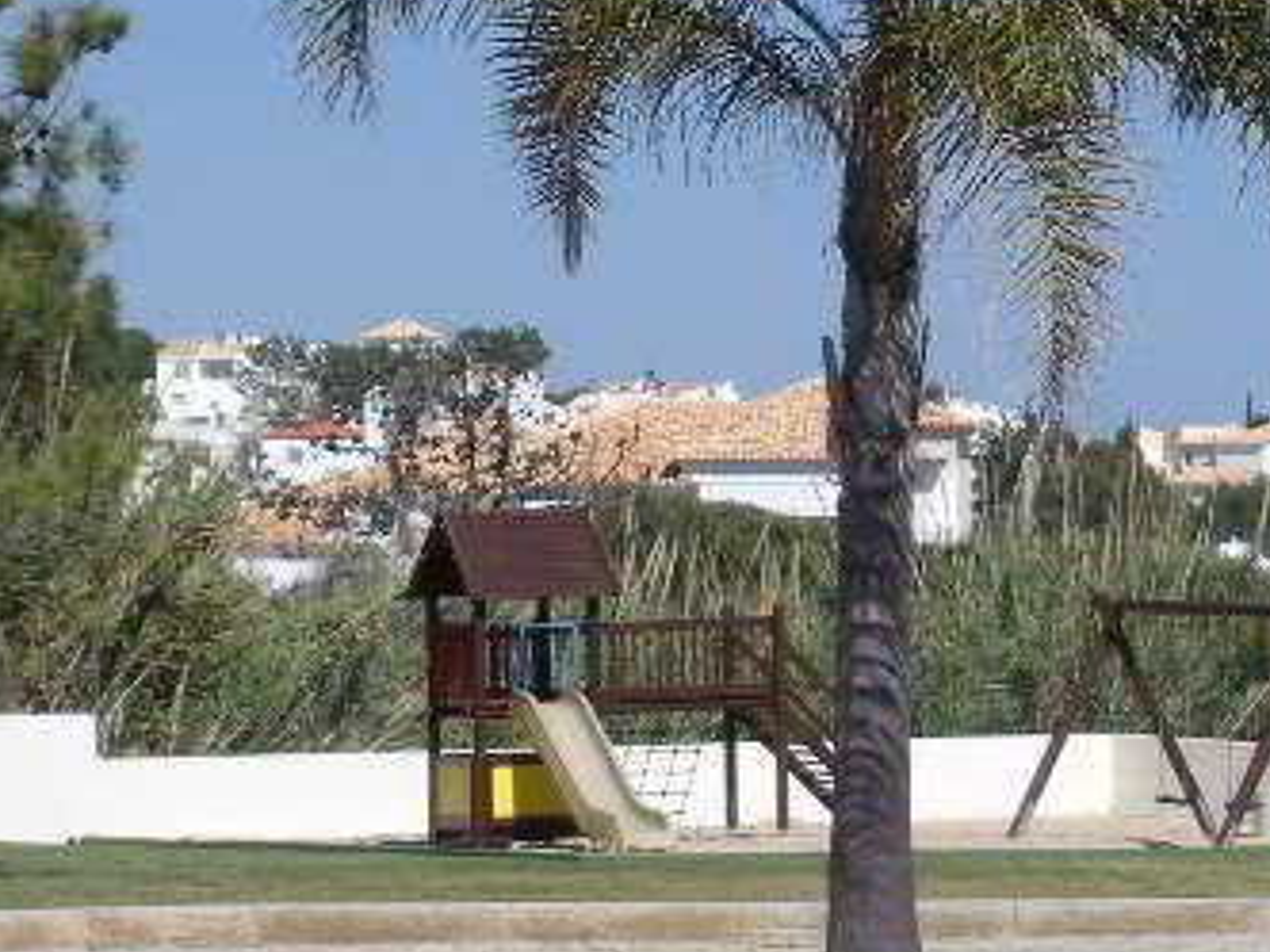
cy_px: 508
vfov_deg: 9.6
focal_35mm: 154
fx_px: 5650
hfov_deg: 12.8
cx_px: 941
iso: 64
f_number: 4.6
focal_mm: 11.2
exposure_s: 1/710
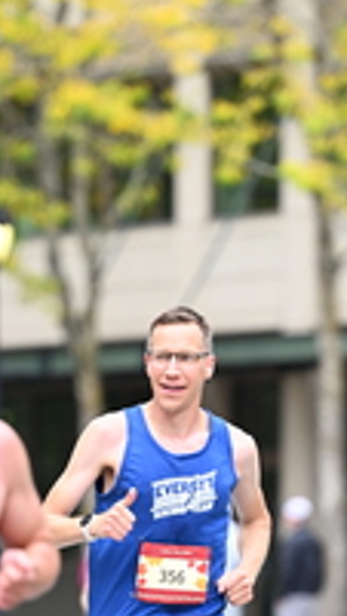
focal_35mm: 472
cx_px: 290
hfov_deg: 2.6
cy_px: 512
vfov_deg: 4.6
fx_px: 7724
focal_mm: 165
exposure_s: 1/1600
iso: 800
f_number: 2.8
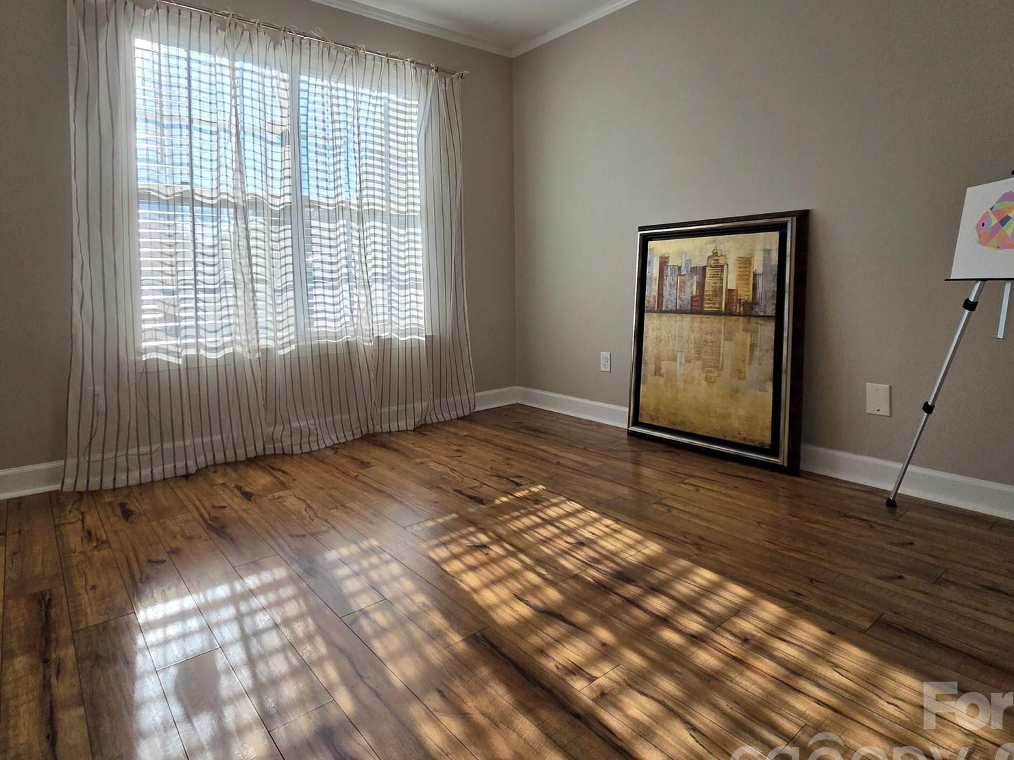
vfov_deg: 70.5
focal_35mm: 18
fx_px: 527
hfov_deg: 87.3
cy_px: 290
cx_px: 440
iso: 100
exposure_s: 1/1297
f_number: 2.2
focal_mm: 2.2
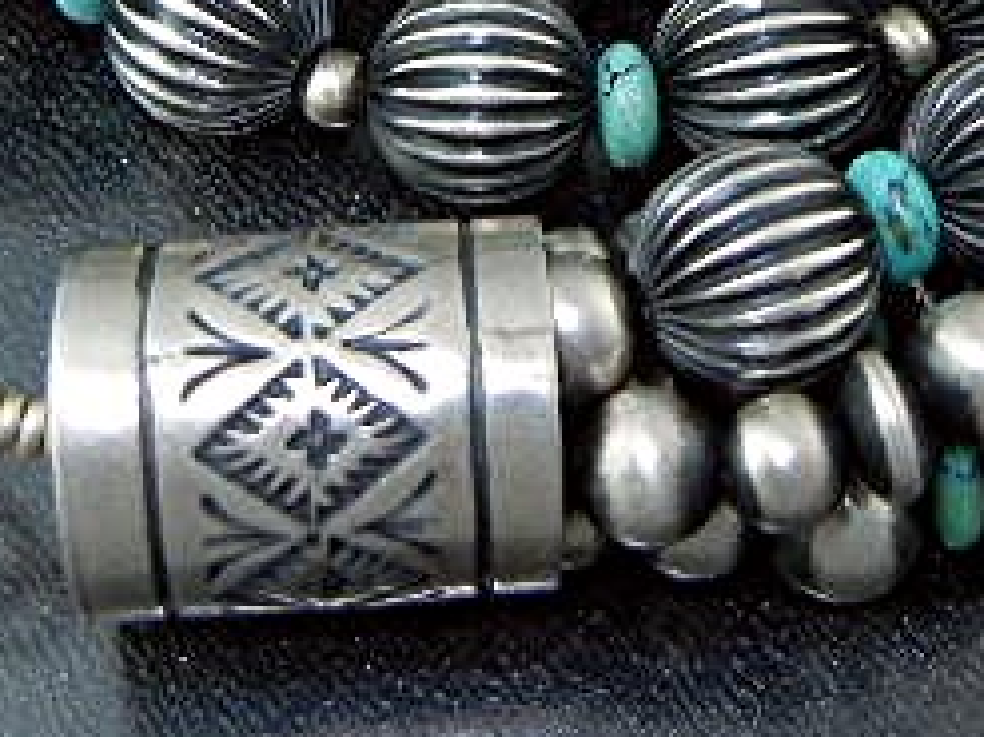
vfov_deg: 14.1
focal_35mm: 101
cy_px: -191
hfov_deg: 19.4
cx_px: 673
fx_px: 2870
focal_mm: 7.1
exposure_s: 1/30
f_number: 3.7
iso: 200
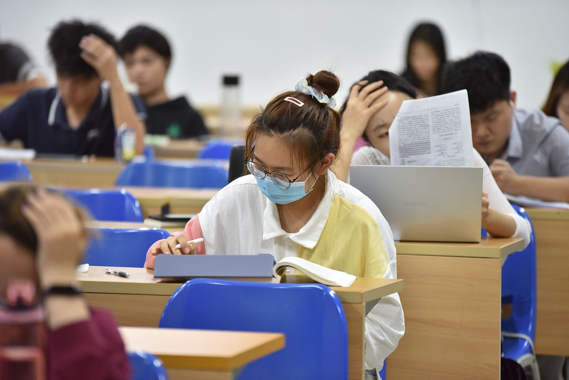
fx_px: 3162
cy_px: 190
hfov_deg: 10.3
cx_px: 284
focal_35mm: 200
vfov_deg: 6.9
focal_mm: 200
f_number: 2.8
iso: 1250
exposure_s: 1/160
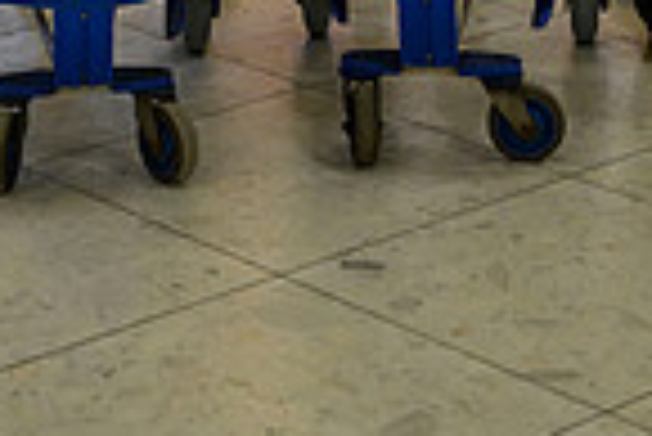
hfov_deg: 14.0
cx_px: 256
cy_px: -553
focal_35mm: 146
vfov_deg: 8.7
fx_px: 2647
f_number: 3.5
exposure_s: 1/400
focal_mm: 47
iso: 3200
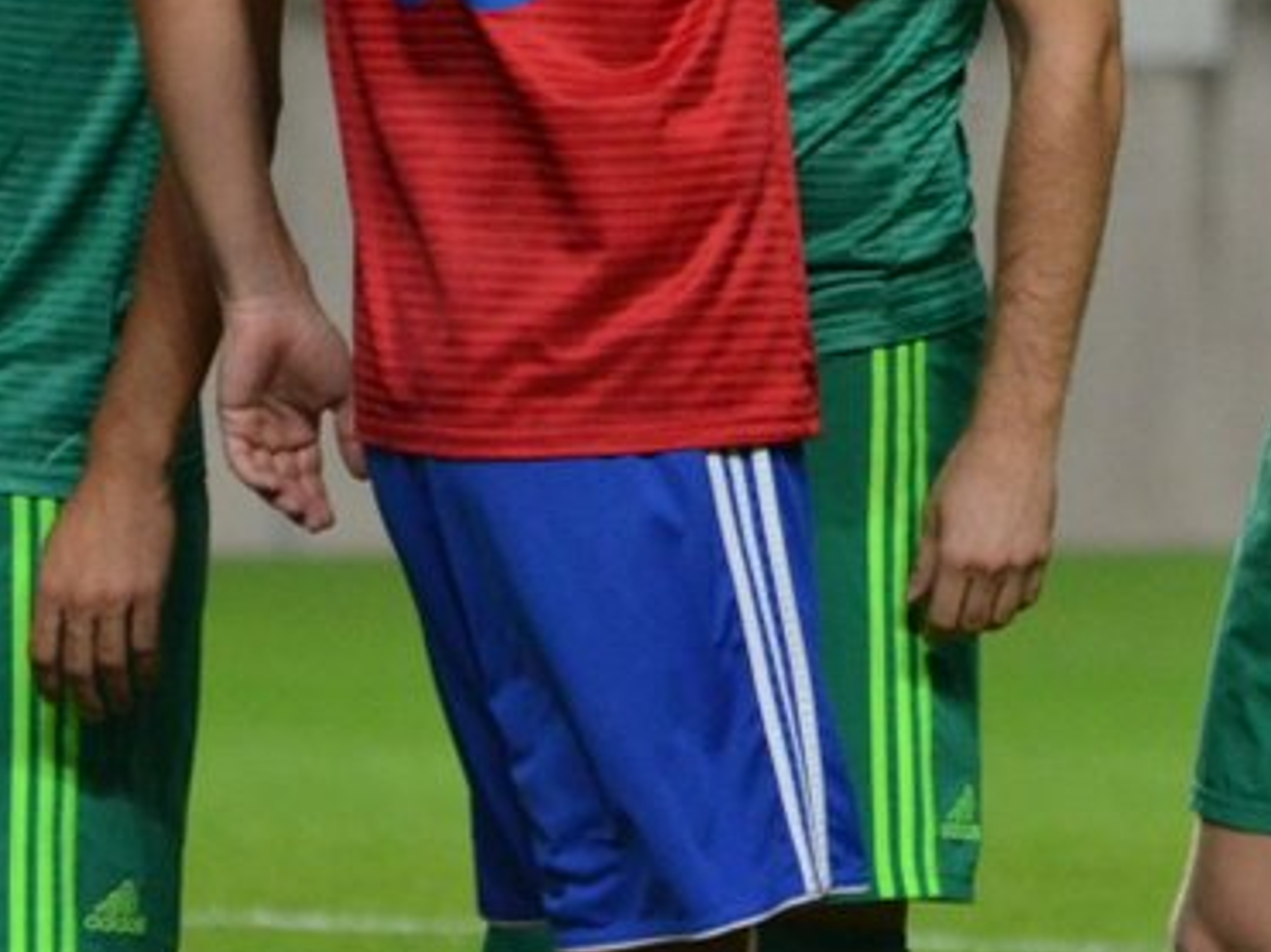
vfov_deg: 1.5
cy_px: -128
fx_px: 37586
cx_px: 1668
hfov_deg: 1.9
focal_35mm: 1024
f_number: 5.3
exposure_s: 1/400
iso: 1600
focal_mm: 220
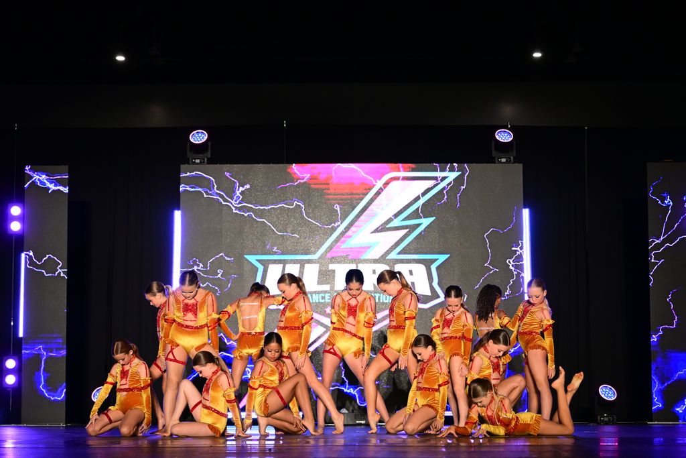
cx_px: 343
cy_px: 229
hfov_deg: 28.8
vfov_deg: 19.5
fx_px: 1334
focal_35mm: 70
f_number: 3.2
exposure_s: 1/800
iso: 4000
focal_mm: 70
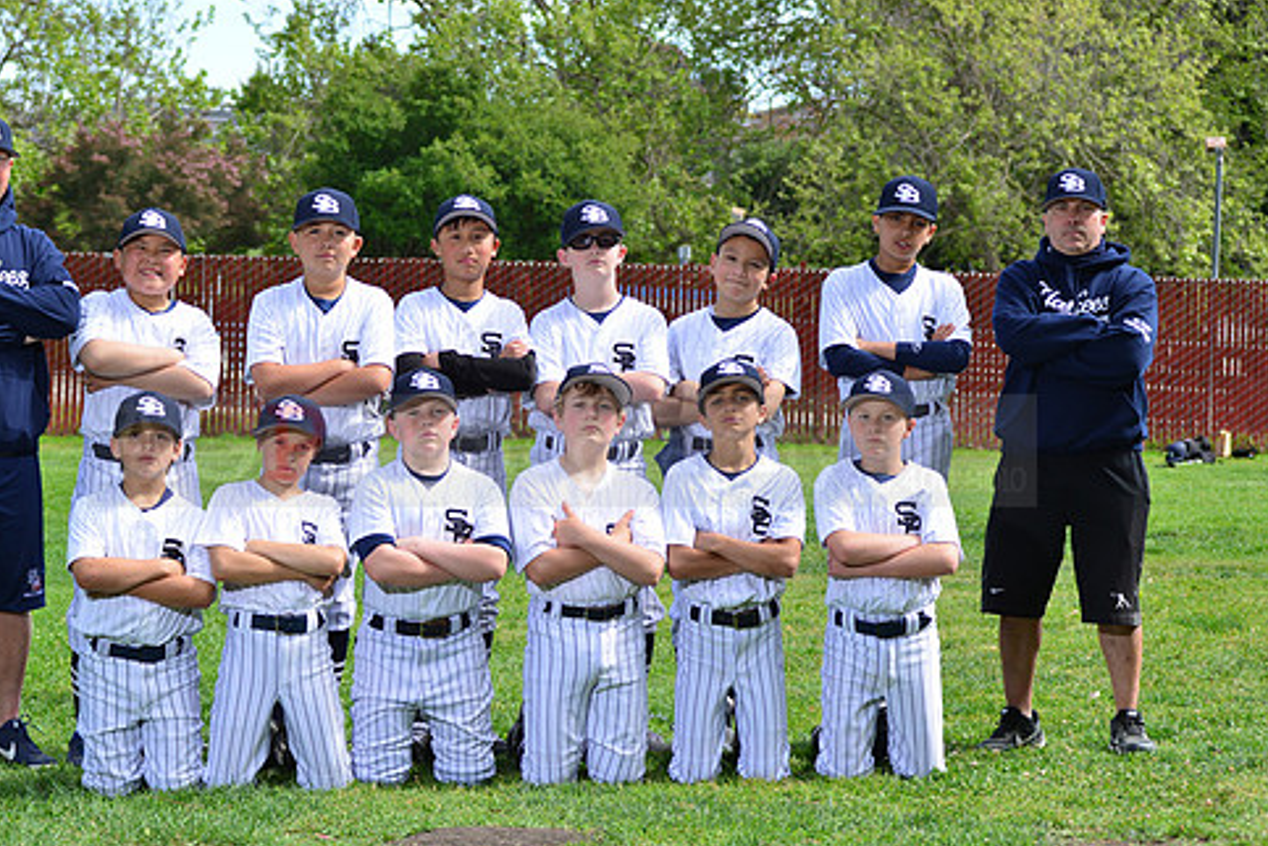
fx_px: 3381
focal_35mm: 96
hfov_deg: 21.2
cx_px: 528
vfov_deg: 14.3
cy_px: 430
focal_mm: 80
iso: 160
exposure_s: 1/200
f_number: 8
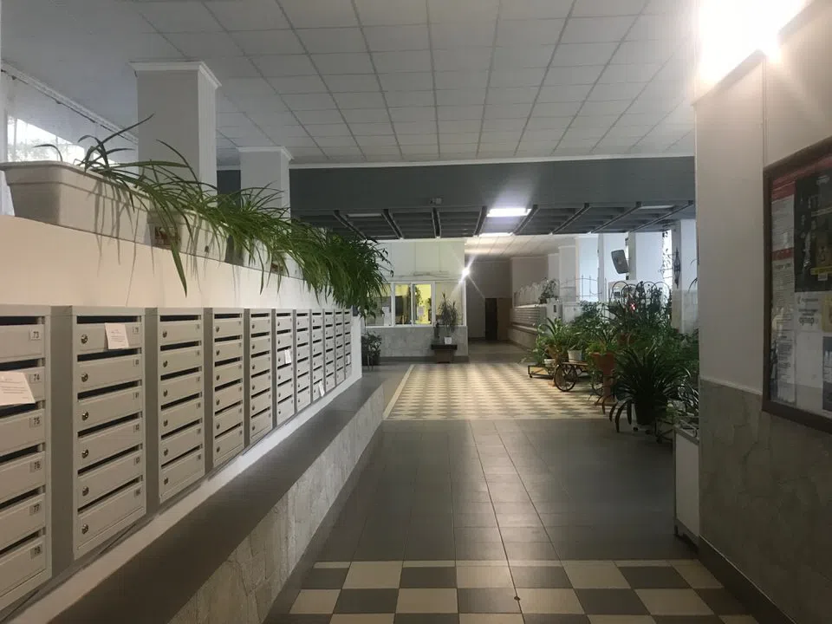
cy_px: 312
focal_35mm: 28
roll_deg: +1.3
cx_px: 416
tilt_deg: +1.0
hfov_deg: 63.4
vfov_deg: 49.7
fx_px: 673
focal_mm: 3.99
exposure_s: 1/17
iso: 100
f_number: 1.8
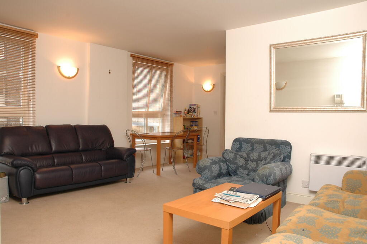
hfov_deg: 67.4
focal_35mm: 27
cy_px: 122
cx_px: 184
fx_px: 275
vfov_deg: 47.9
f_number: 6.3
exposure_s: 1/25
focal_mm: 18
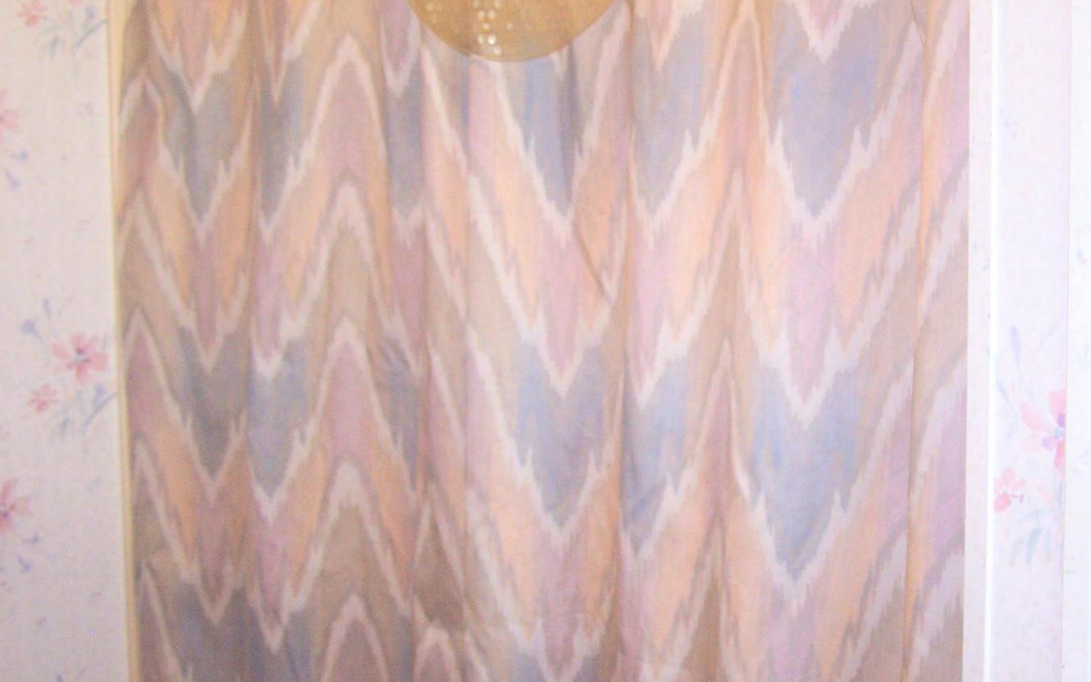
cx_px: 794
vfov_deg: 20.9
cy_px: 376
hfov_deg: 32.5
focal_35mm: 62
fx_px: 1843
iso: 140
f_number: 2.8
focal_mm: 6.3
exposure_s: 1/60
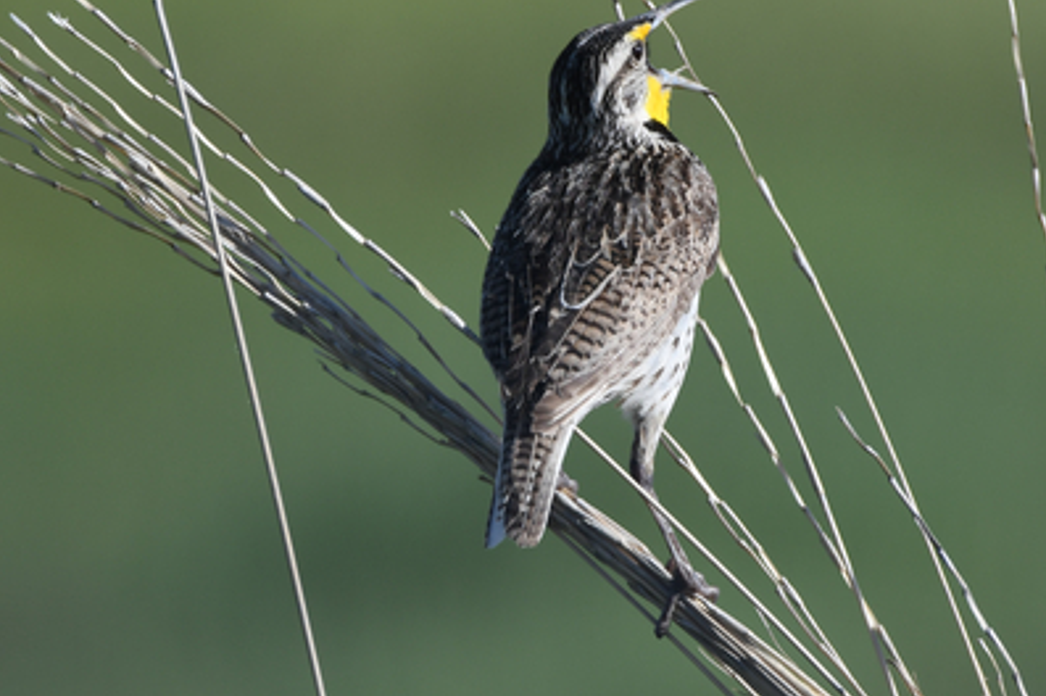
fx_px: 36898
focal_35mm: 1271
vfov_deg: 1.1
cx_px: 638
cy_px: 218
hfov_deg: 1.6
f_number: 6.3
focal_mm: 600
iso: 250
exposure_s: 1/1000
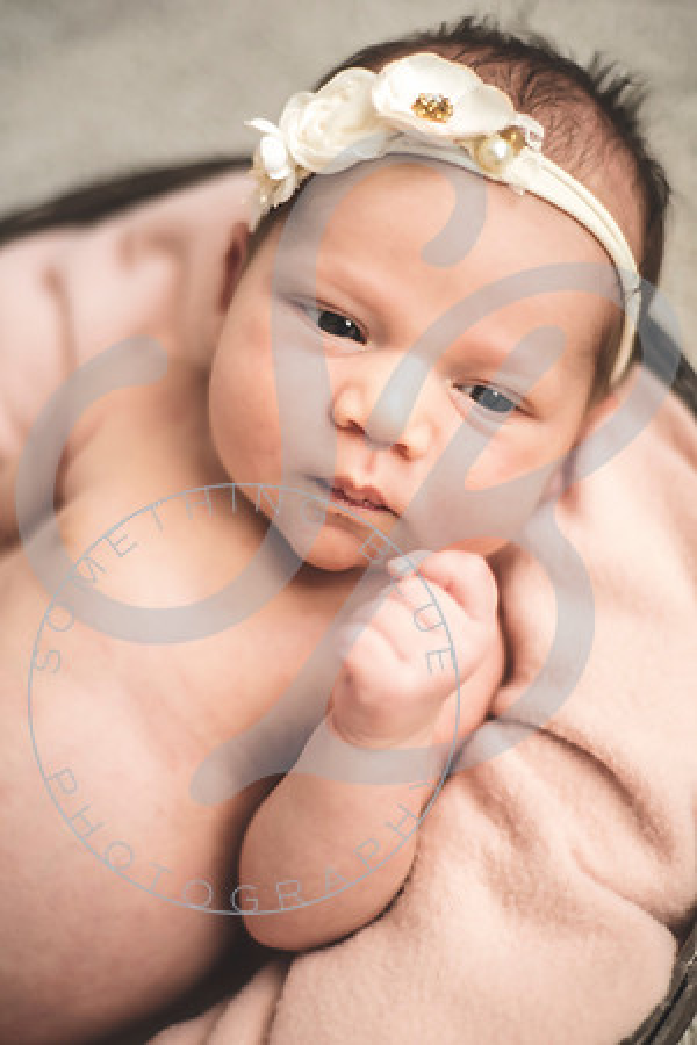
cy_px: 522
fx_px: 1452
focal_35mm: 50
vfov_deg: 39.6
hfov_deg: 27.0
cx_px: 348
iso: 1000
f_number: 1.8
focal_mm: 50
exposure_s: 1/125
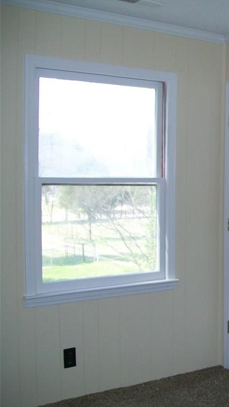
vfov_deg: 39.2
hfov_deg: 21.1
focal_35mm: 53
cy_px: 205
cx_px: 275
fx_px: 573
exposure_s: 1/60
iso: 64
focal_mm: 6
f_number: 2.7
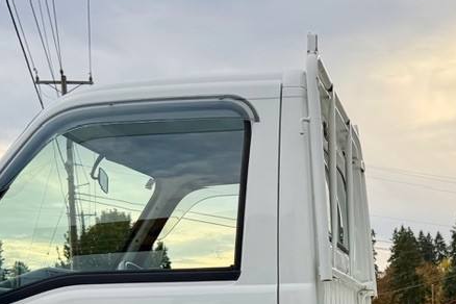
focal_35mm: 73
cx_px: 432
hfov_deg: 26.5
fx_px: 925
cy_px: 383
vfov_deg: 17.6
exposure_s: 1/683
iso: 80
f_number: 1.78
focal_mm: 6.76
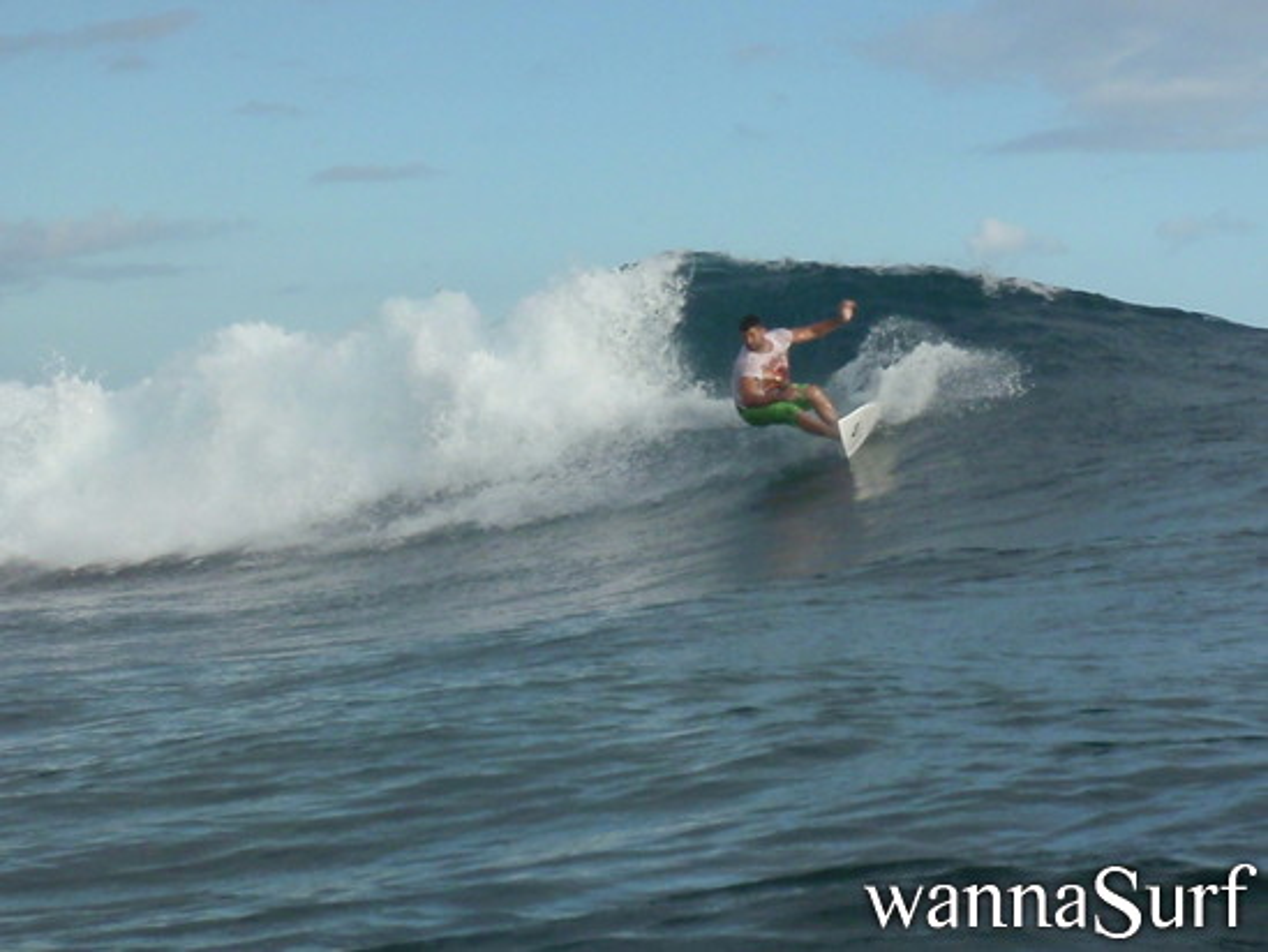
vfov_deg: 14.5
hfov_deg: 19.3
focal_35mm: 102
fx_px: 3737
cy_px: 476
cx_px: 634
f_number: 9
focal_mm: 18.2
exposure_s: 1/640
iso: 640
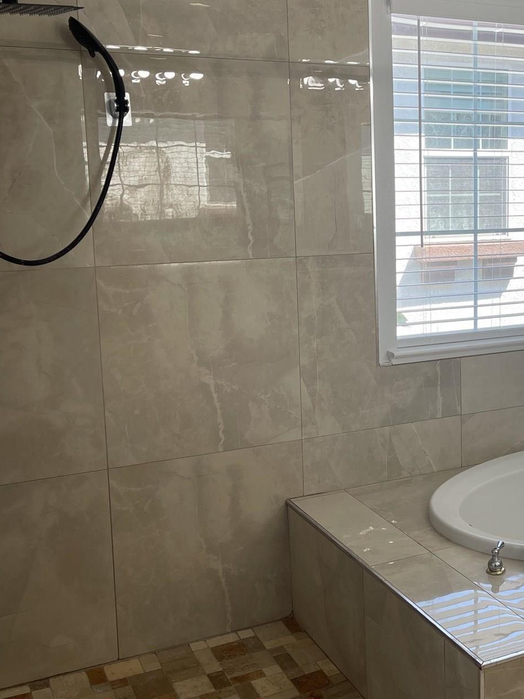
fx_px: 928
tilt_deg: -9.4
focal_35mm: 46
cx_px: 477
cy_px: 318
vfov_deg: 41.2
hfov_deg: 30.1
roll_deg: -0.1
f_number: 1.6
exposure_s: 1/231
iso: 32
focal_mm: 5.1
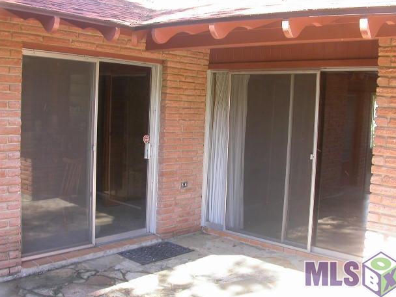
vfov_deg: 36.0
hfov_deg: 46.8
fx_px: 458
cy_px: 143
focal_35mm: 40
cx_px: 193
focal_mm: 7.85
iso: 100
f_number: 3.3
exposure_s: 1/78.9
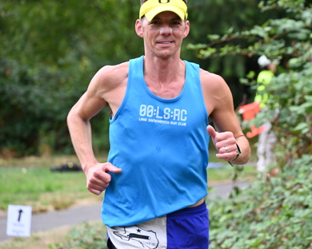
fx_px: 2447
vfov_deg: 5.8
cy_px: 116
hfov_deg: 7.3
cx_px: 200
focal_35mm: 265
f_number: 6.3
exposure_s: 1/250
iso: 450
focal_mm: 200
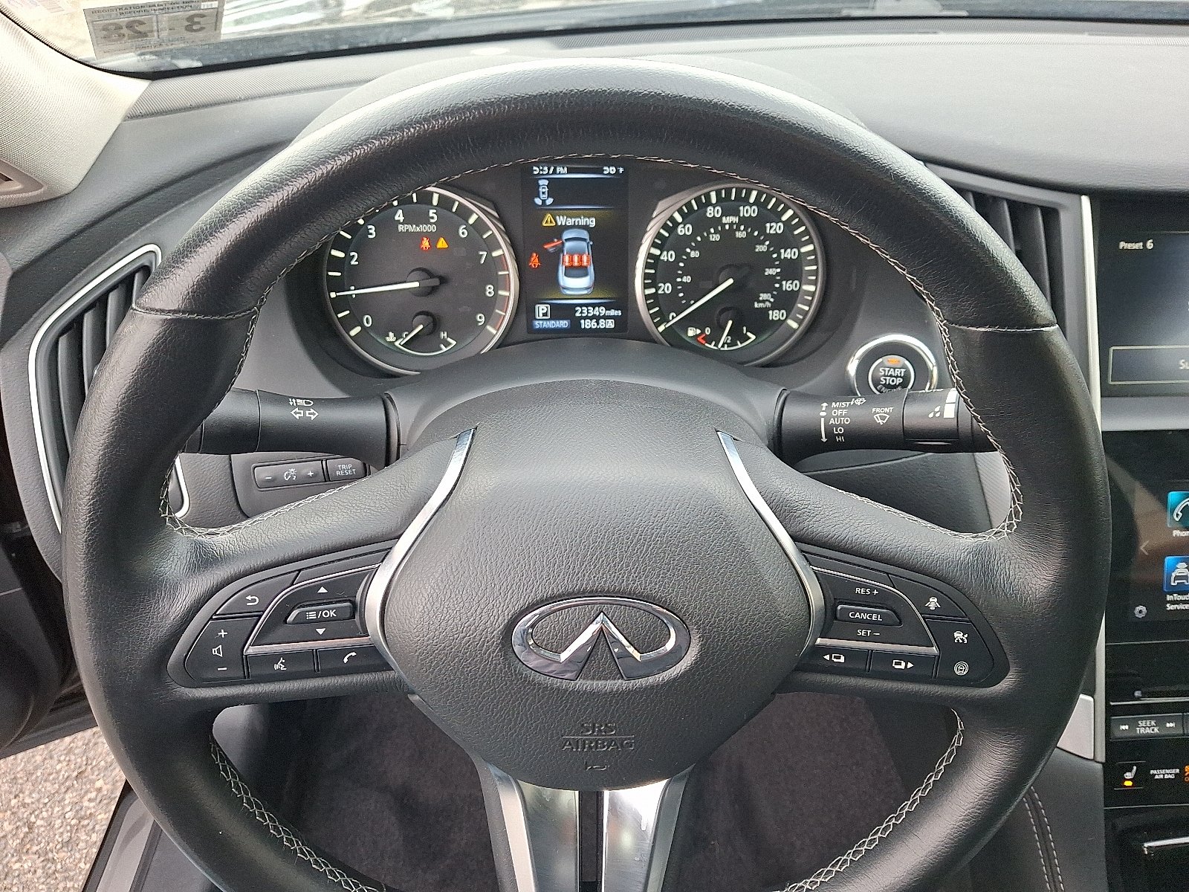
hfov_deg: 69.4
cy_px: 446
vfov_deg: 54.9
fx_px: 859
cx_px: 594
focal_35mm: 25
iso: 89
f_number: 1.8
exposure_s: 1/120
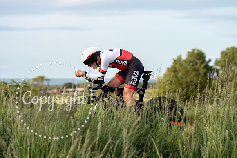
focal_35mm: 123
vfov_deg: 11.2
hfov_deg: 16.6
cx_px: 118
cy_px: 79
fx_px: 810
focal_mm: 123
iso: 250
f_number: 4
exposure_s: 1/1000
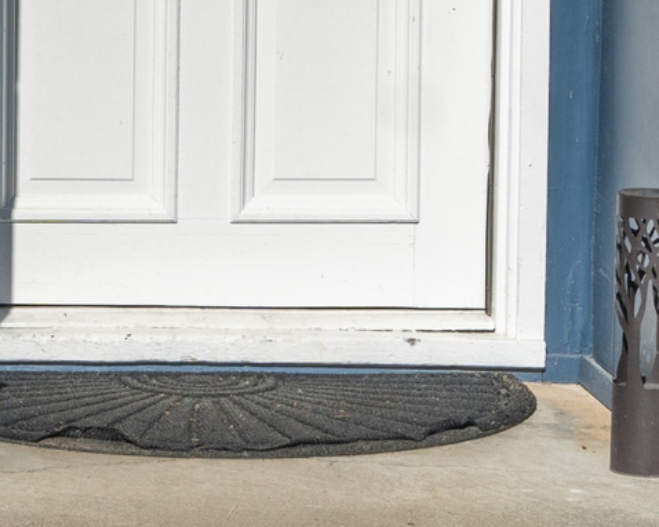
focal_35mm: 184
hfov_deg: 10.3
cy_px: 64
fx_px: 3587
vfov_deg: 8.4
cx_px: -130
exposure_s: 1/200
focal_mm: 22
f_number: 10
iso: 100
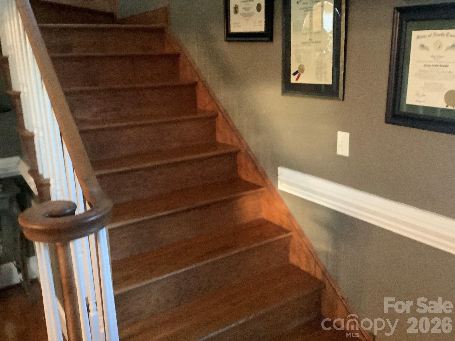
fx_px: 407
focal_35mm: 31
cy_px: 170
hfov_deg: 58.4
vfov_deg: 45.4
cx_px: 228
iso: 800
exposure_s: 1/20
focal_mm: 3.3
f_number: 2.4
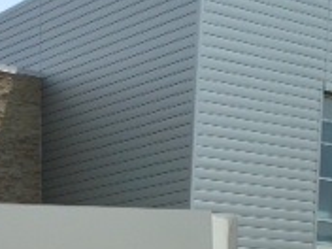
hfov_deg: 16.1
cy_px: 289
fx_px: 1151
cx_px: 4
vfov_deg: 12.1
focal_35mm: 120
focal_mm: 4.12
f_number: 2.4
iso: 50
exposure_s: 1/1695
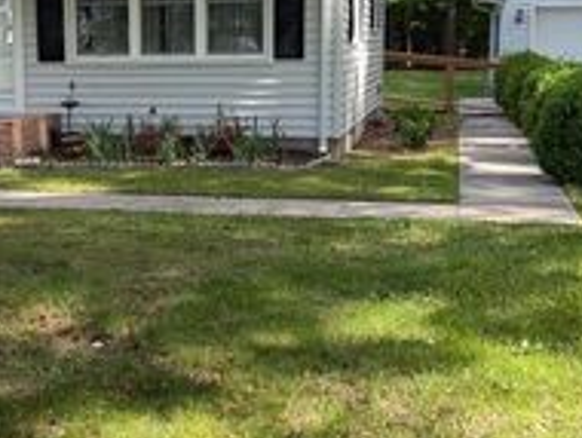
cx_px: 165
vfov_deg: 23.3
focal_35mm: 63
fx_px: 1061
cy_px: 155
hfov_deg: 30.3
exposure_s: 1/702
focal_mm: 6.76
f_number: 1.78
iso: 80
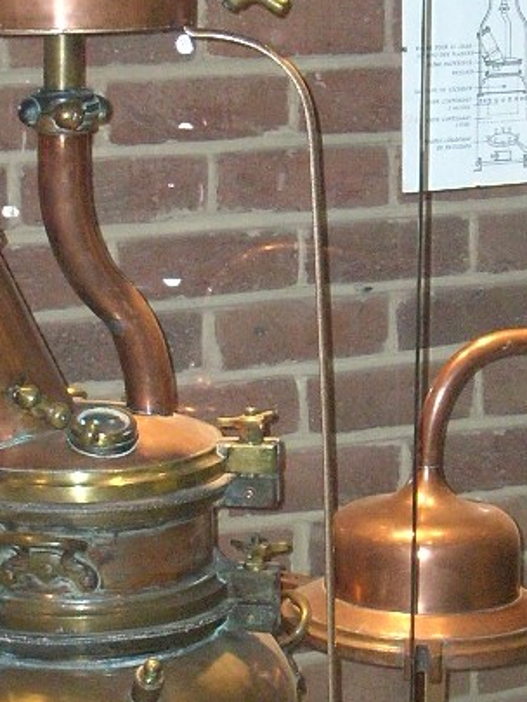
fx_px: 2374
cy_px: 426
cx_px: 298
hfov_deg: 12.7
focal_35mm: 117
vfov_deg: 16.8
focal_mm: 6.2
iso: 259
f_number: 2.8
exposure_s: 1/60
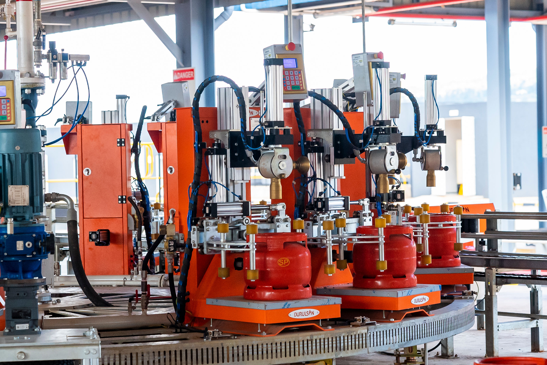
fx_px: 1702
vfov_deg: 12.2
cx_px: 274
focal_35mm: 112
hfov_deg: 18.3
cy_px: 182
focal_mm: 75
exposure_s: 1/125
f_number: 4.5
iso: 3200
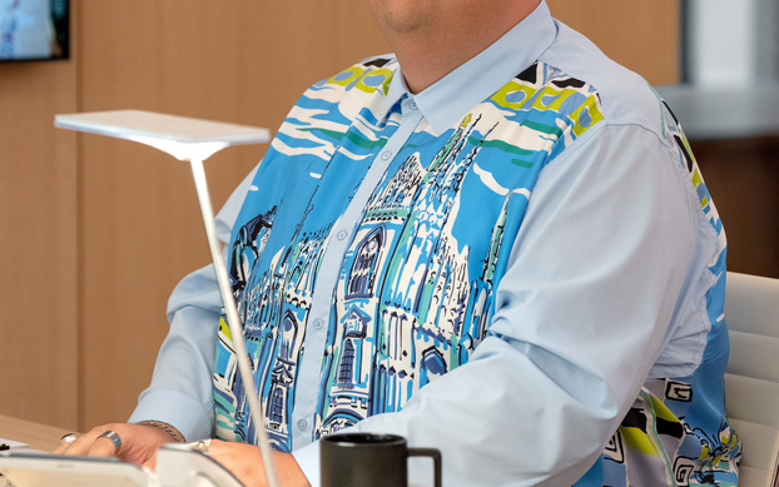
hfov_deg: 10.6
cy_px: 93
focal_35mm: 198
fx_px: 4204
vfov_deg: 6.6
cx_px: 187
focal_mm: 118
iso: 1600
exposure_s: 1/320
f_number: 2.8
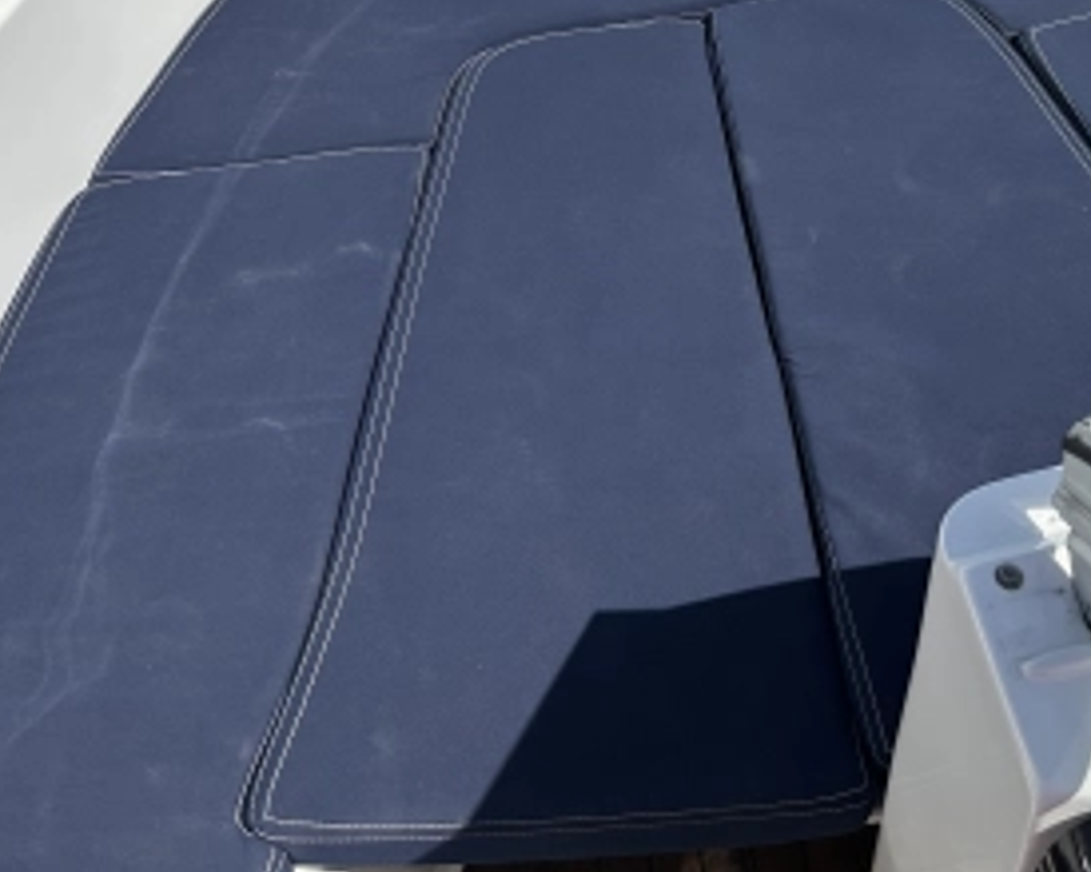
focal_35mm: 47
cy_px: 54
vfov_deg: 30.4
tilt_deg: -41.5
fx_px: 1517
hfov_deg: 38.9
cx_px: 757
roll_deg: +1.8
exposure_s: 1/8197
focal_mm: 6.86
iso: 80
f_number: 1.78
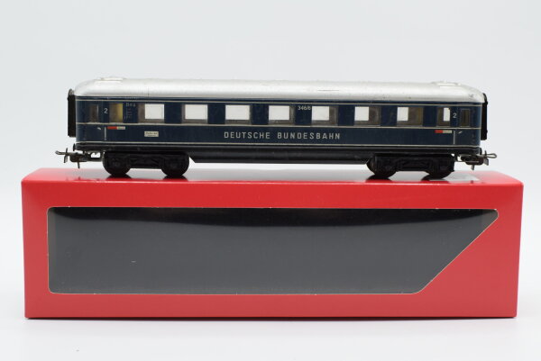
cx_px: 270
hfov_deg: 37.8
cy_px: 180
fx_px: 790
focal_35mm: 52
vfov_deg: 25.8
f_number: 8
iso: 400
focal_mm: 35
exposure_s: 1/160
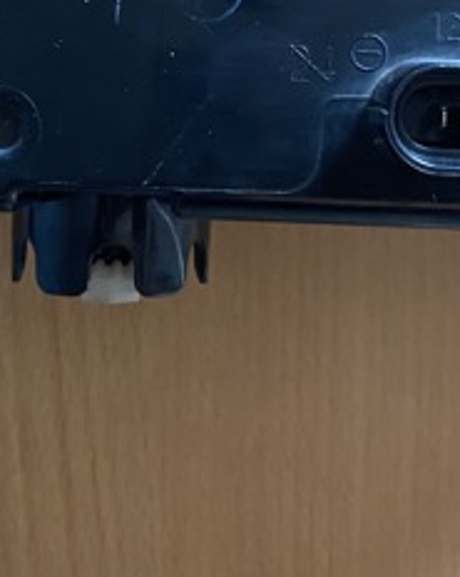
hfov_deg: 21.8
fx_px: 1194
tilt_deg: -87.9
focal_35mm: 70
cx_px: 184
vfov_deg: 26.1
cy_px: 34
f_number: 1.8
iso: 500
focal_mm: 4.25
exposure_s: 1/56
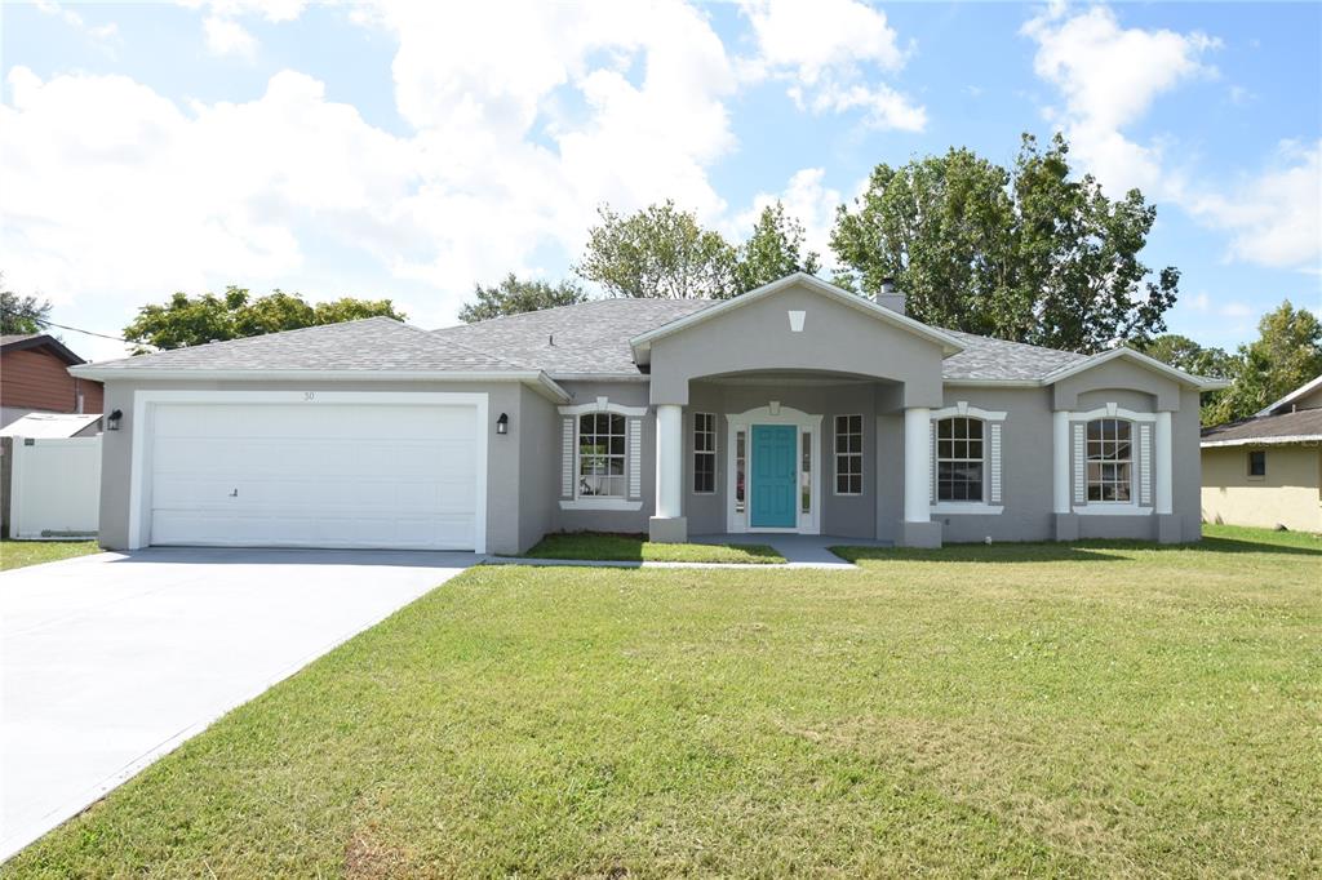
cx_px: 661
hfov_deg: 77.3
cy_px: 440
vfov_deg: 56.1
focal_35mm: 22
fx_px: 826
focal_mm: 15
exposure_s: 1/200
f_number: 7.1
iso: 100
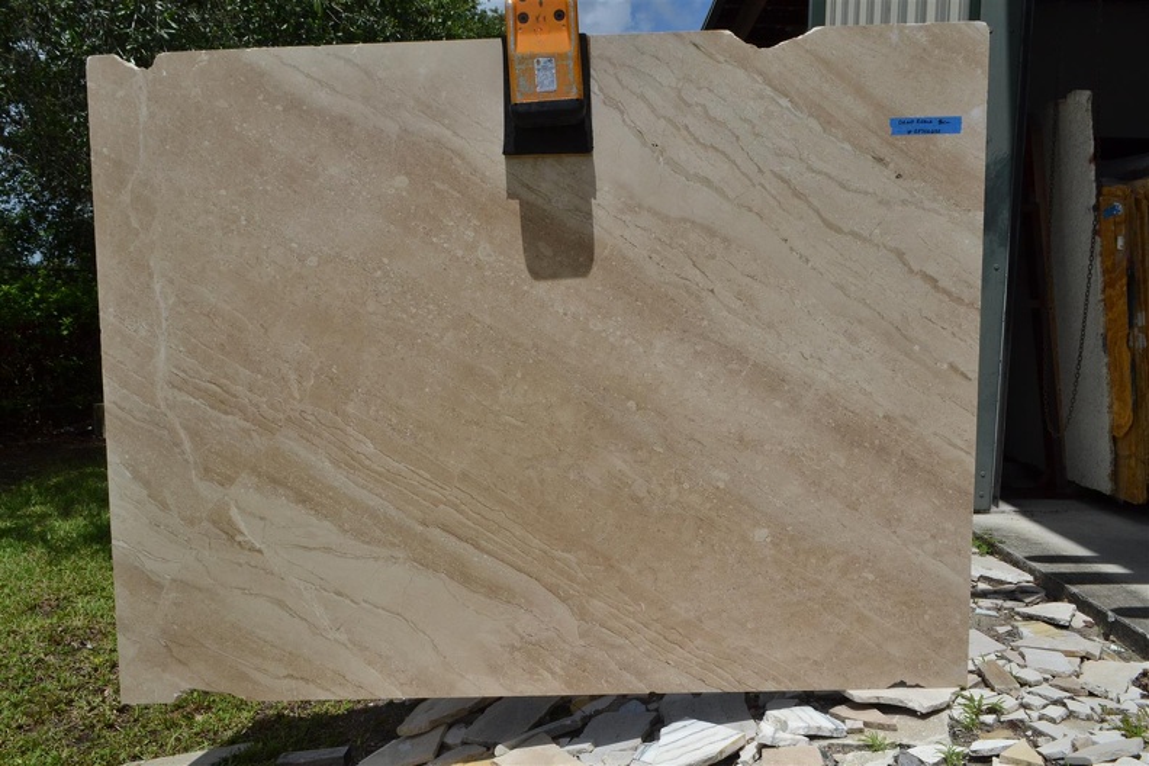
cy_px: 383
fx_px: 862
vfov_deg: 47.9
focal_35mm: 27
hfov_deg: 67.4
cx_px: 574
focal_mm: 18
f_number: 14
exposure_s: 1/800
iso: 400
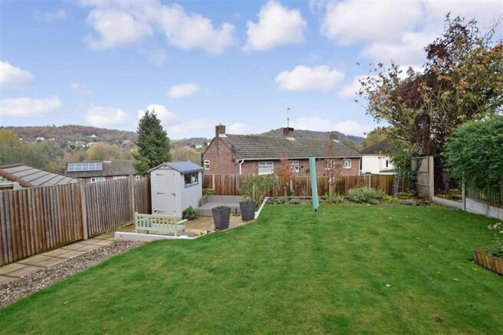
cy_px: 168
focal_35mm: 15
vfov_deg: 77.3
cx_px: 252
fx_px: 210
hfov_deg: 100.4
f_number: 9
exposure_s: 1/60
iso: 400
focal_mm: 10
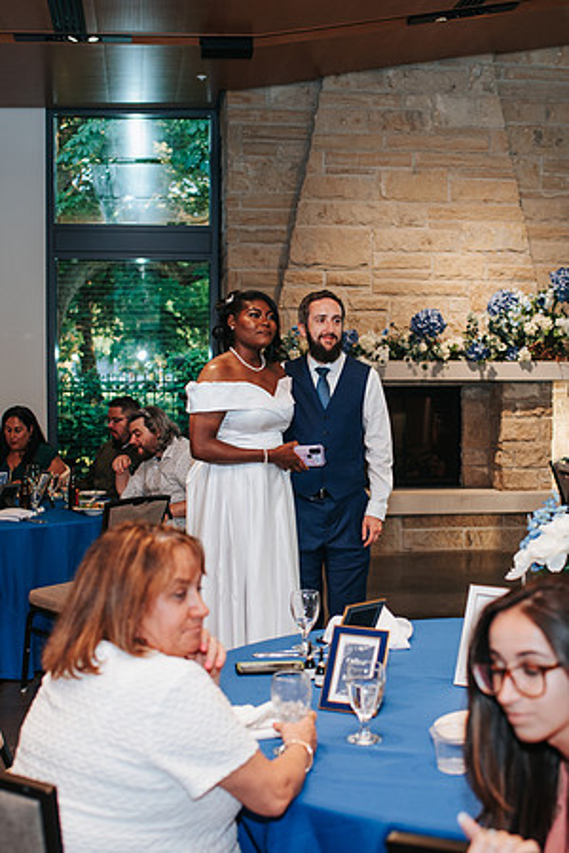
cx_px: 323
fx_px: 1244
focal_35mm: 52
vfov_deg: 37.9
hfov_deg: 25.7
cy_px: 426
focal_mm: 35
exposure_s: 1/160
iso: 560
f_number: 2.8
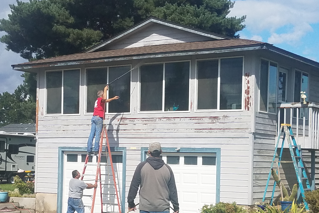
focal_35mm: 28
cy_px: 119
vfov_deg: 46.3
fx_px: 248
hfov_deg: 65.5
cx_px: 156
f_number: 1.7
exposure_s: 1/3032
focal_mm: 4.2
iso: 40
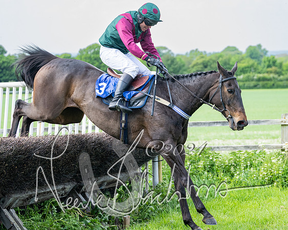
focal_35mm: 119
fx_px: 1016
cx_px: 174
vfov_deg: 12.9
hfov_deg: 16.1
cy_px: 115
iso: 400
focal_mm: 70
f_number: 2.8
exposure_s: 1/1600
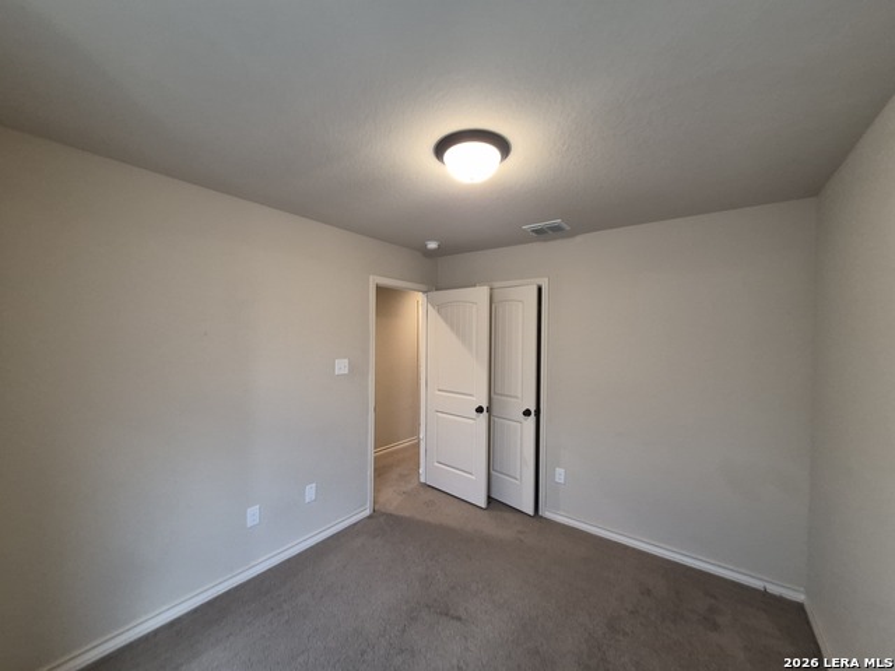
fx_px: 336
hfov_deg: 106.2
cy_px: 336
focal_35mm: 13
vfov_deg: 89.9
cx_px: 448
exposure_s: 1/60
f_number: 2.2
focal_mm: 1.74
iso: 320
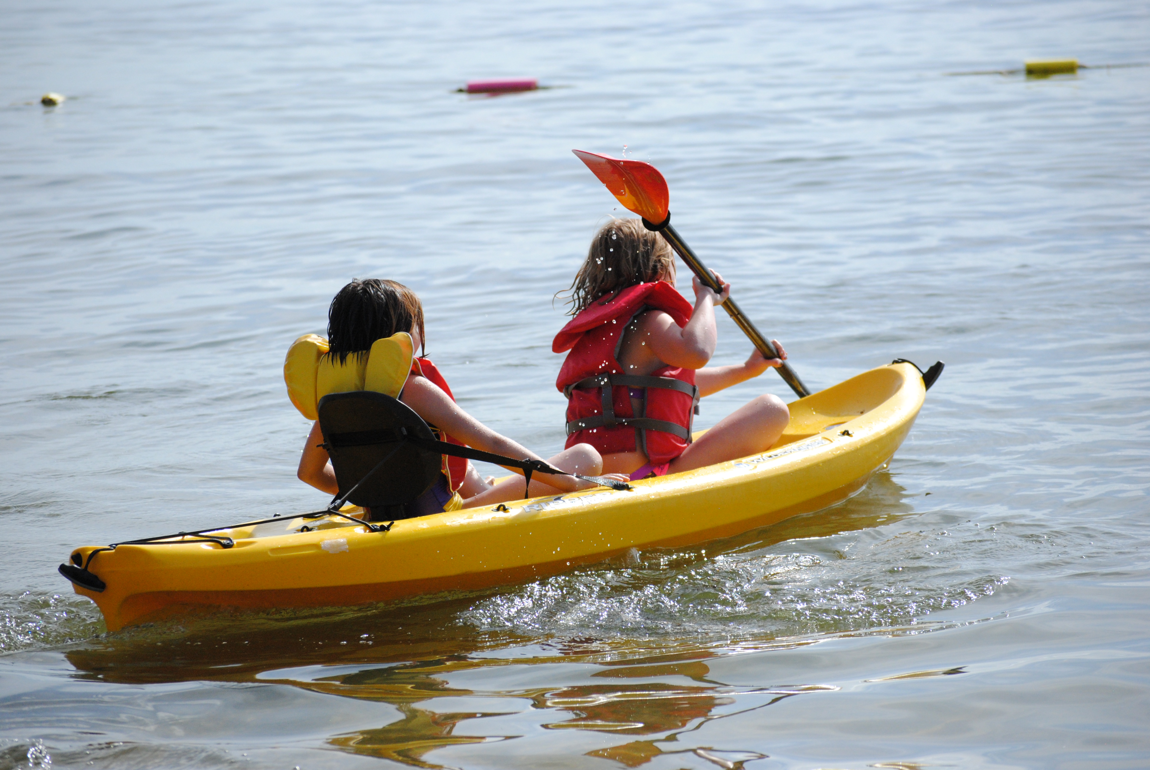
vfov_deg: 9.4
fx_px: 4701
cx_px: 575
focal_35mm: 147
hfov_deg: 13.9
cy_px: 385
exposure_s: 1/4000
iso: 560
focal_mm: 98
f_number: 4.5
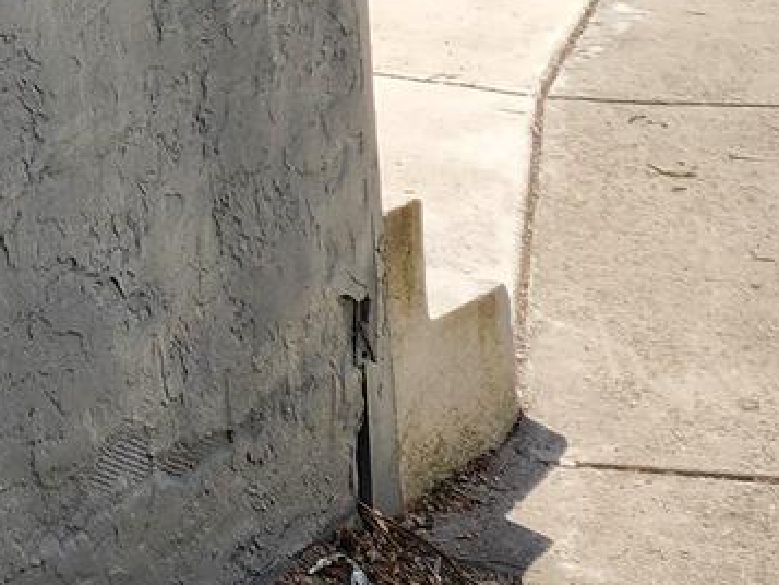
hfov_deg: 13.4
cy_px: -1006
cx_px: -639
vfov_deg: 9.5
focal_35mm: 132
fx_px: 2972
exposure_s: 1/548
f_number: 1.8
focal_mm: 6.4
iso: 12
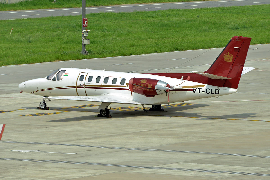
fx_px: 2251
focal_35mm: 300
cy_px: 90
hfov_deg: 6.9
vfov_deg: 4.6
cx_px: 135
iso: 320
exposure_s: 1/400
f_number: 9
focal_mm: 300
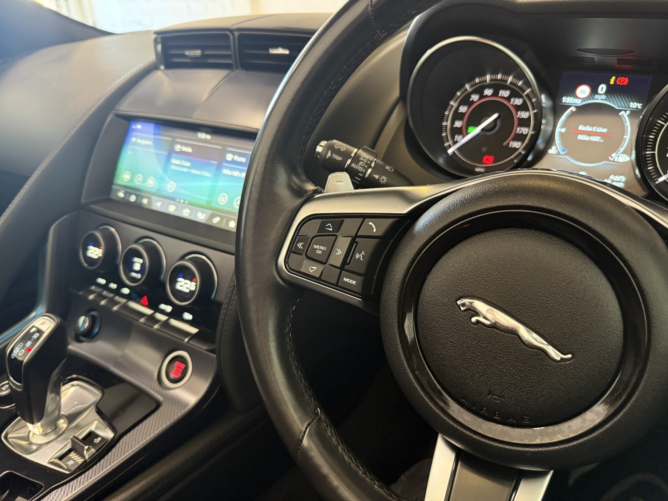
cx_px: 334
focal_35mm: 24
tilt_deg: -25.2
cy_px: 250
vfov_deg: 56.8
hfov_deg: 71.6
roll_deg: +0.6
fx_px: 463
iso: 640
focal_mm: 6.76
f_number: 1.78
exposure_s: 1/58
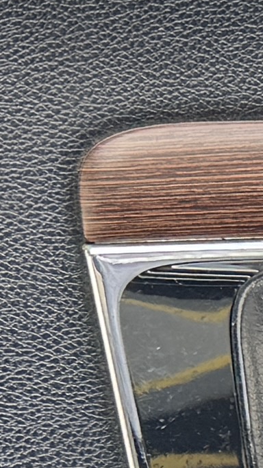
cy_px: 782
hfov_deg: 5.0
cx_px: 1057
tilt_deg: -25.9
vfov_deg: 9.5
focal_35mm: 219
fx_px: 2713
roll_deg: +0.4
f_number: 1.78
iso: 100
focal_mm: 6.76
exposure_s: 1/162
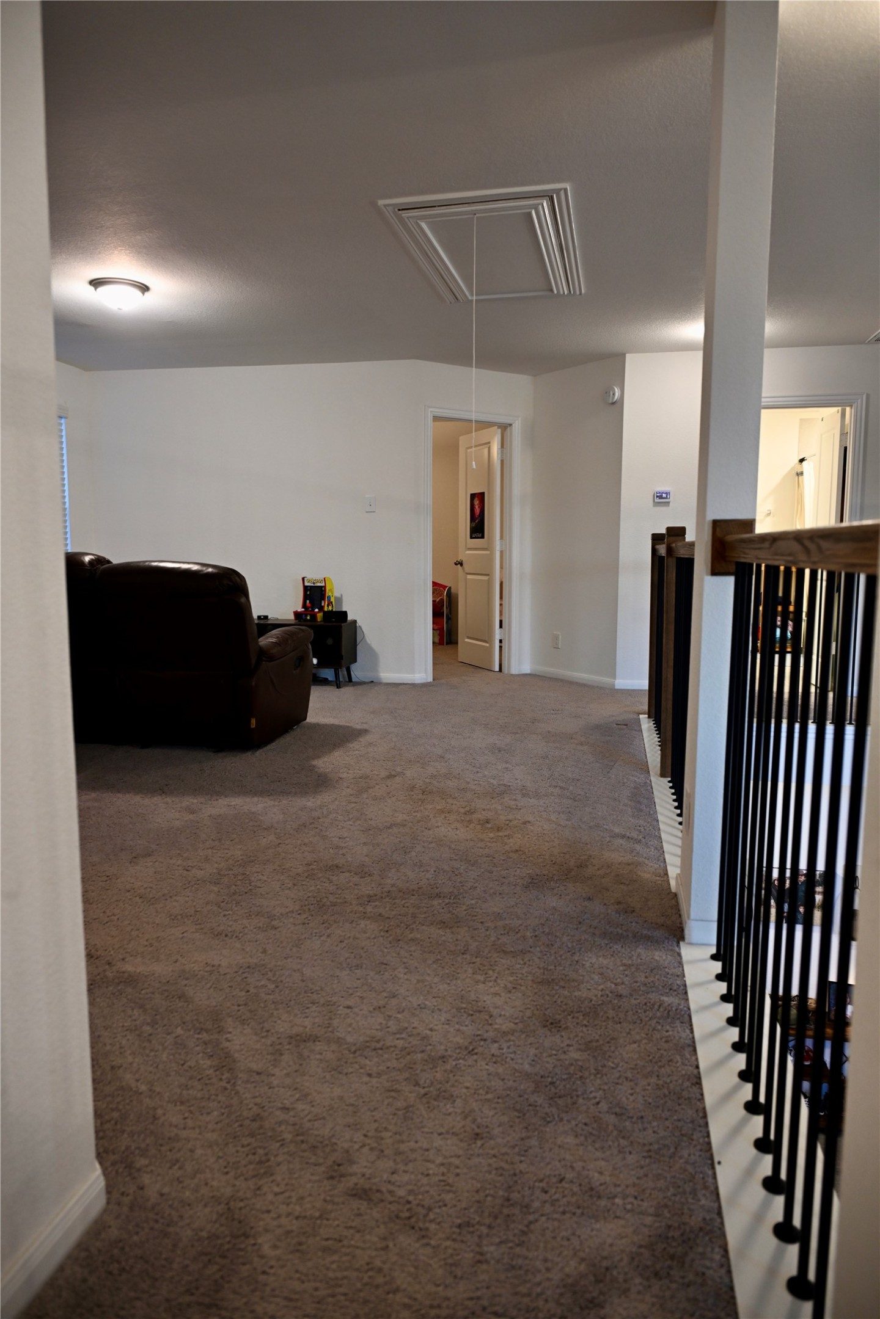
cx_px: 440
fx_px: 880
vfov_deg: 73.7
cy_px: 660
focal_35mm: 24
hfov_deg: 53.1
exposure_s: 1/25
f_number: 4
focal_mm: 24
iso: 720
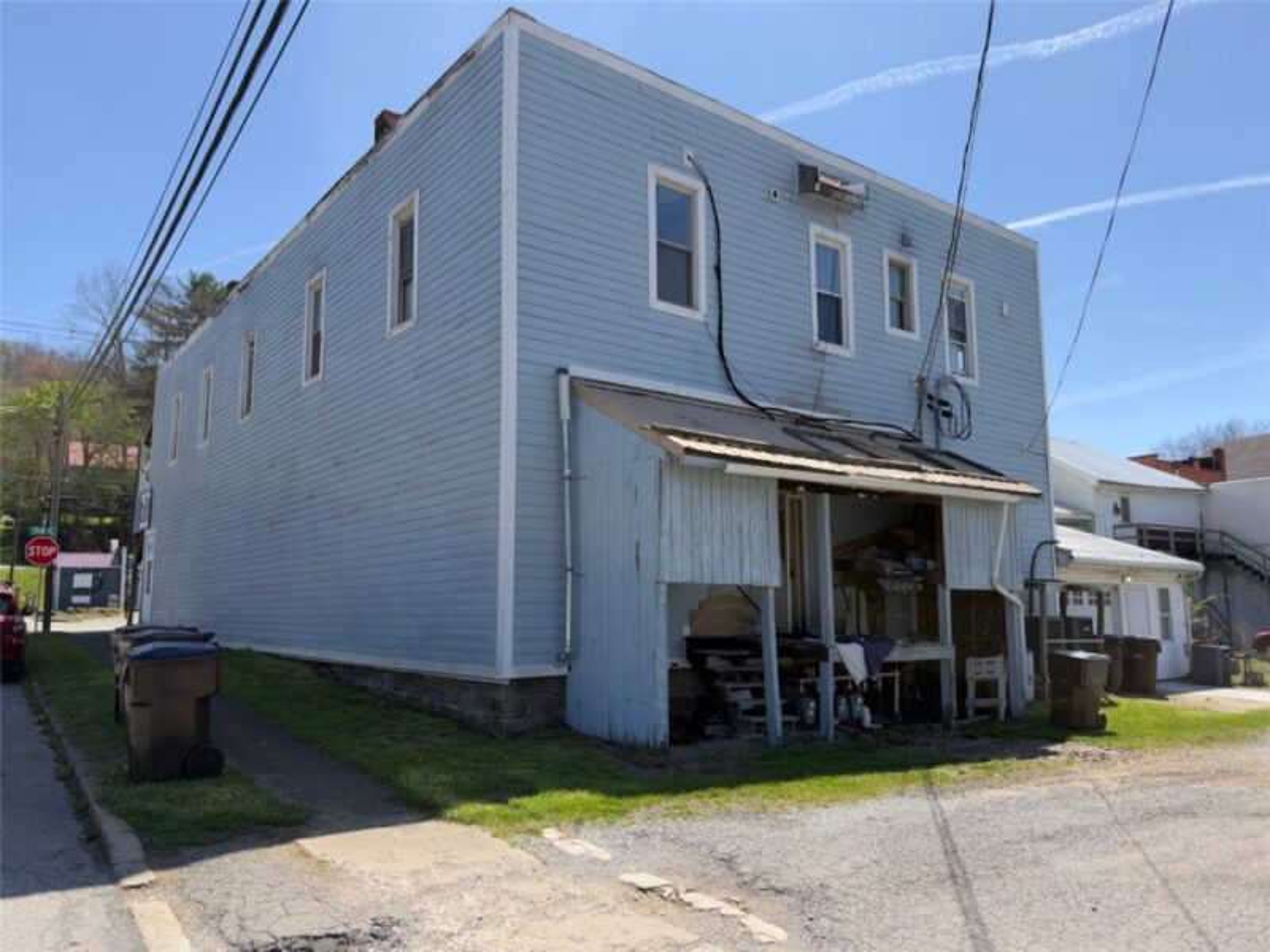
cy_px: 476
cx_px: 635
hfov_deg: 71.6
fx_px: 881
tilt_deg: +7.8
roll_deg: +1.8
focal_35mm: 24
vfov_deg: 56.8
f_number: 1.78
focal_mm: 6.76
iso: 64
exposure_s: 1/3058
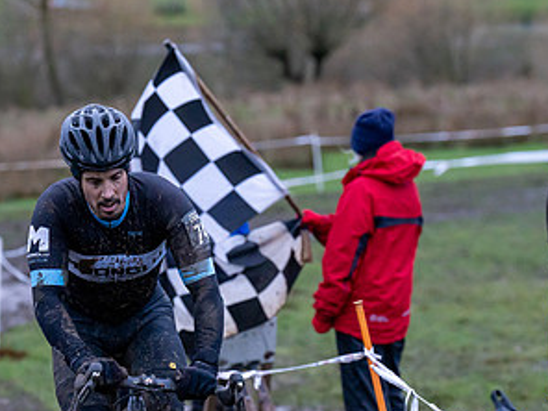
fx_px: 3910
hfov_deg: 8.0
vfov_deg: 6.0
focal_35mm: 247
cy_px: 201
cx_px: 102
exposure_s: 1/500
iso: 6400
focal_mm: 131
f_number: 4
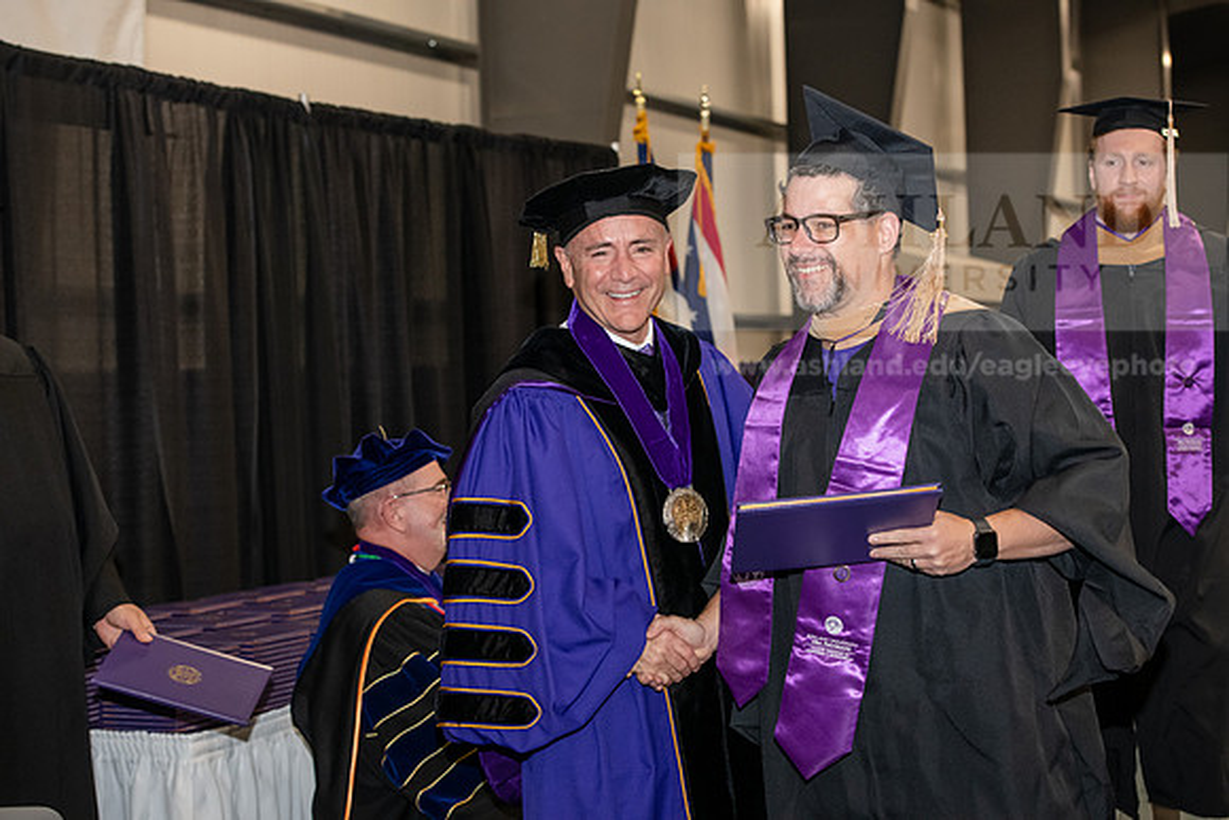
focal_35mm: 70
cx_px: 614
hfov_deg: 28.8
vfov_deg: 19.5
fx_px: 2390
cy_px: 410
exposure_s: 1/200
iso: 2500
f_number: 5.6
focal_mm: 70
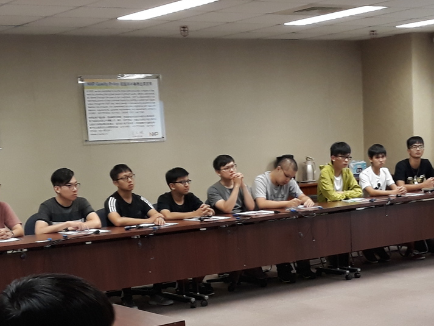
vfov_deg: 26.5
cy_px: 303
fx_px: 665
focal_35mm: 53
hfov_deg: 36.1
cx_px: 256
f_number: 1.7
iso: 125
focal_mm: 3.71
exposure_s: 1/40
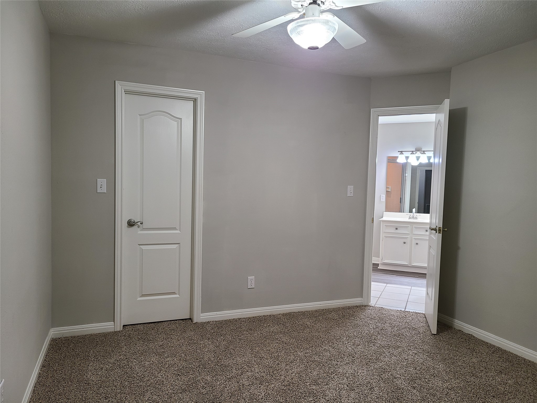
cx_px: 268
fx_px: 403
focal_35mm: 26
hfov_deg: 67.3
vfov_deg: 53.1
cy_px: 202
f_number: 1.8
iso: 100
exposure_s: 1/60
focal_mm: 5.4
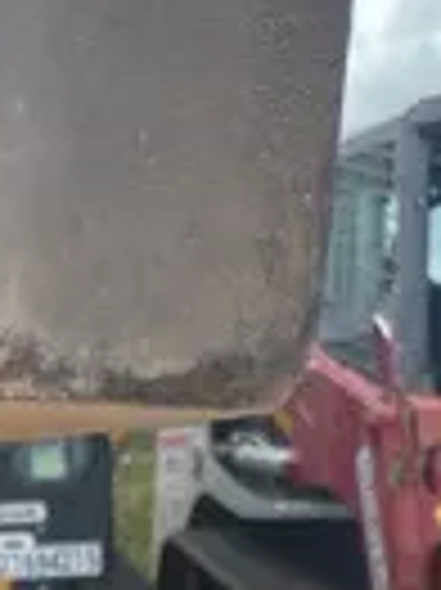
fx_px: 2484
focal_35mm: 146
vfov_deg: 11.5
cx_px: -342
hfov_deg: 9.7
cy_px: 1340
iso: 32
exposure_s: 1/1927
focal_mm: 4.25
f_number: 1.8
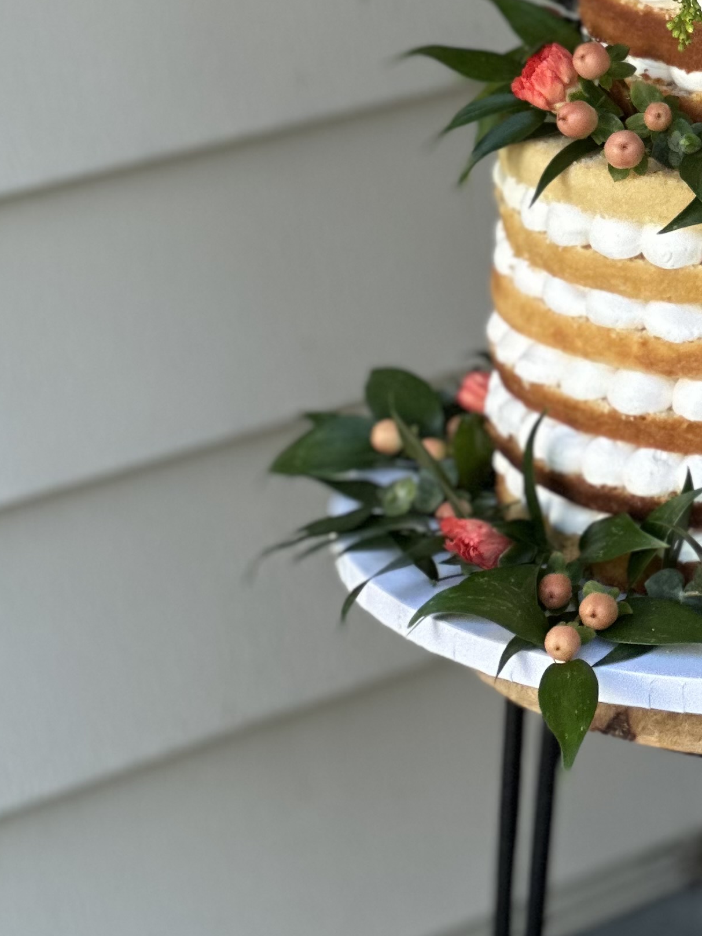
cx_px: 804
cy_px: 3
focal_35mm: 192
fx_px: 5191
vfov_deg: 10.2
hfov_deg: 7.7
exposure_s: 1/121
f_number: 2.8
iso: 100
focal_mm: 9
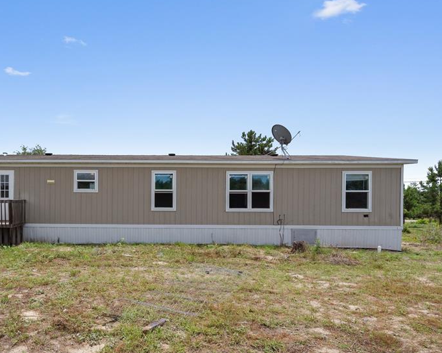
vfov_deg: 58.5
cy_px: 202
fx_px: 314
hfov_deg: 66.9
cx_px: 123
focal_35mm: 24
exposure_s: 1/2500
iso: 500
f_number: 8
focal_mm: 17
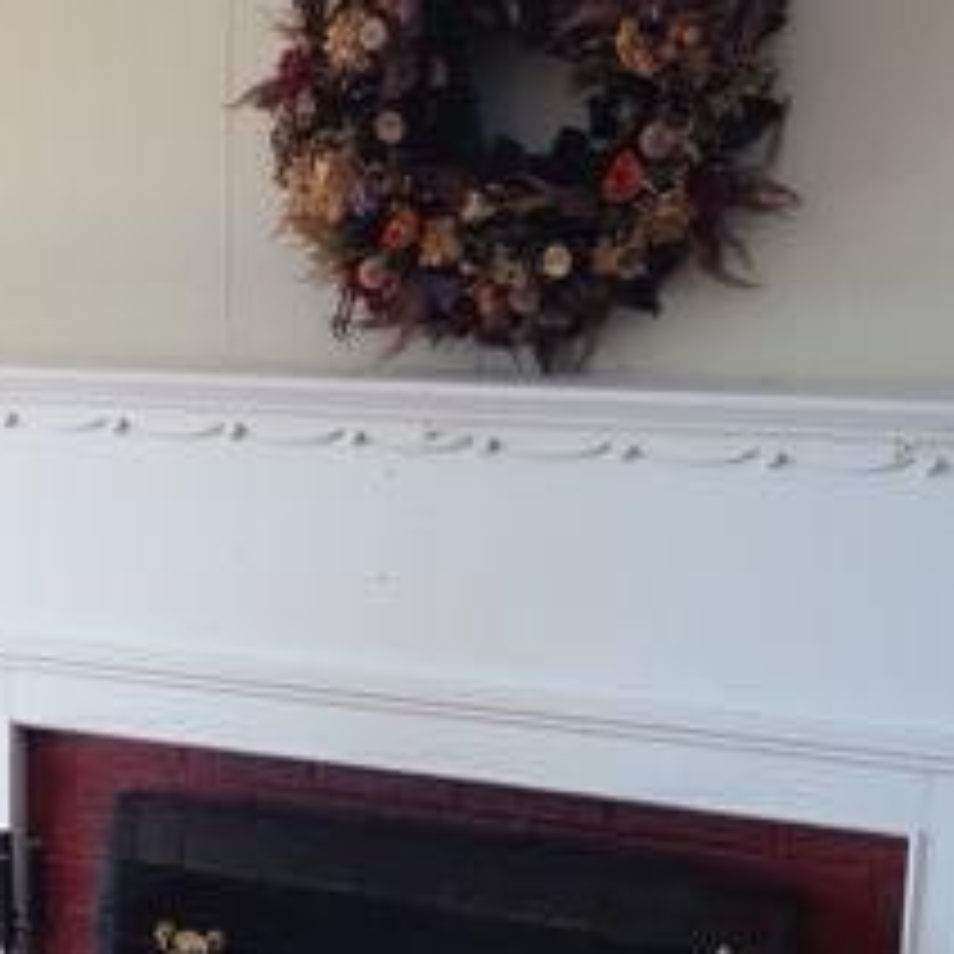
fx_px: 2744
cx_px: 40
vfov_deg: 19.5
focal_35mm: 88
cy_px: 788
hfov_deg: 19.3
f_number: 2.4
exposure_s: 1/120
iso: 64
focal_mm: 4.13
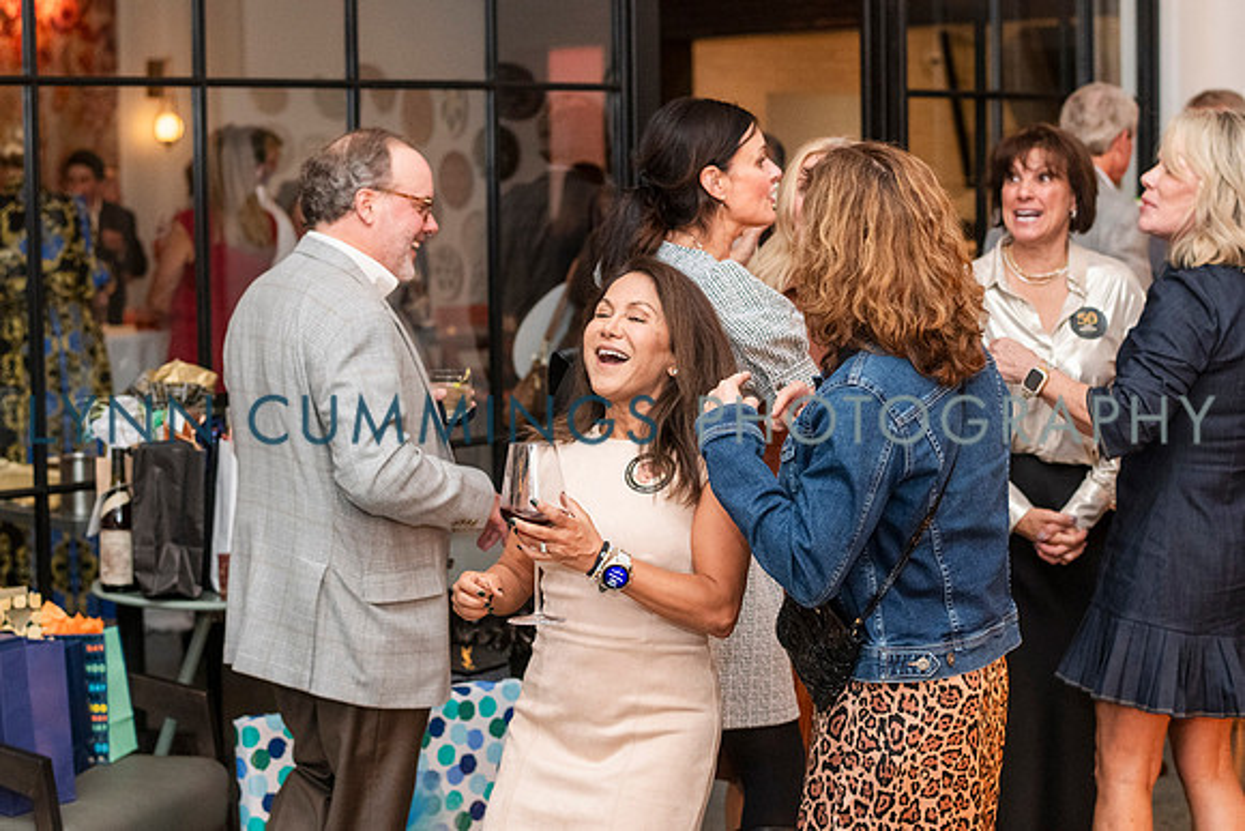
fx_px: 2575
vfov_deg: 18.3
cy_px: 400
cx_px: 616
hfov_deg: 27.2
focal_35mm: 74
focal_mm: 58
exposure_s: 1/125
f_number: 4
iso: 1250
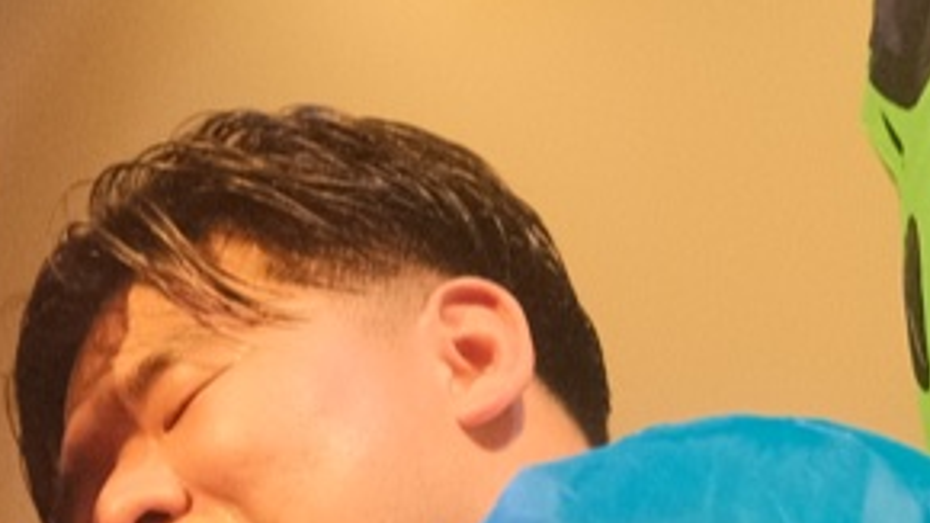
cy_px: 472
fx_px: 5843
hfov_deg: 9.0
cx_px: -42
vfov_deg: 5.1
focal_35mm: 237
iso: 2000
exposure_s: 1/400
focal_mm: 27
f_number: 1.2
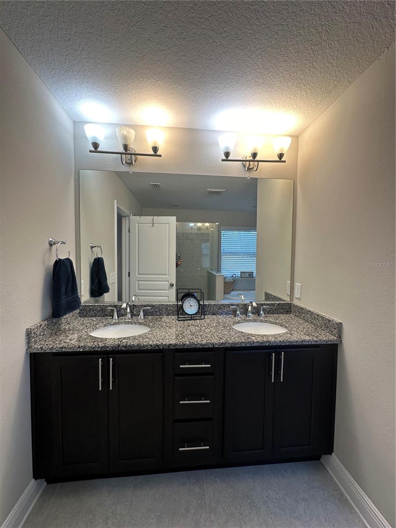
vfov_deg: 102.1
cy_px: 264
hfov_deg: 85.7
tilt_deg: -3.0
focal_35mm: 14
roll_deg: +0.0
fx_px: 214
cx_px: 198
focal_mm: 2.22
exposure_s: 1/120
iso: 80
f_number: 2.2
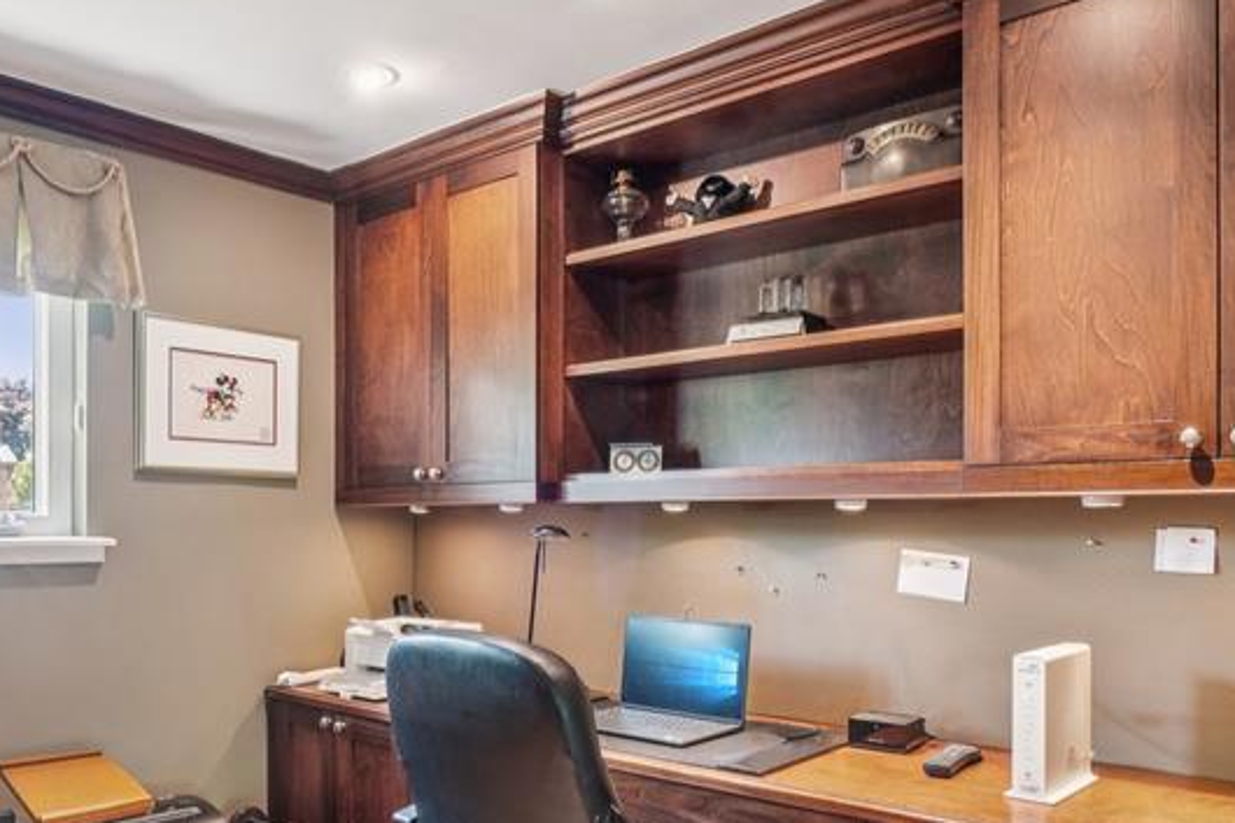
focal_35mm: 29
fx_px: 994
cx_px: 459
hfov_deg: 62.7
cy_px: 548
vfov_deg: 44.3
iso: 400
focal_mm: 10
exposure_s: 1/3.33
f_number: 8
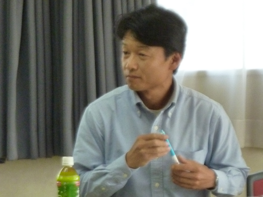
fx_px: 2158
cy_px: 98
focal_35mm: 284
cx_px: 132
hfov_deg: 7.0
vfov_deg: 5.2
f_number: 4.5
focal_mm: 25.9
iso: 800
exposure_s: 1/125
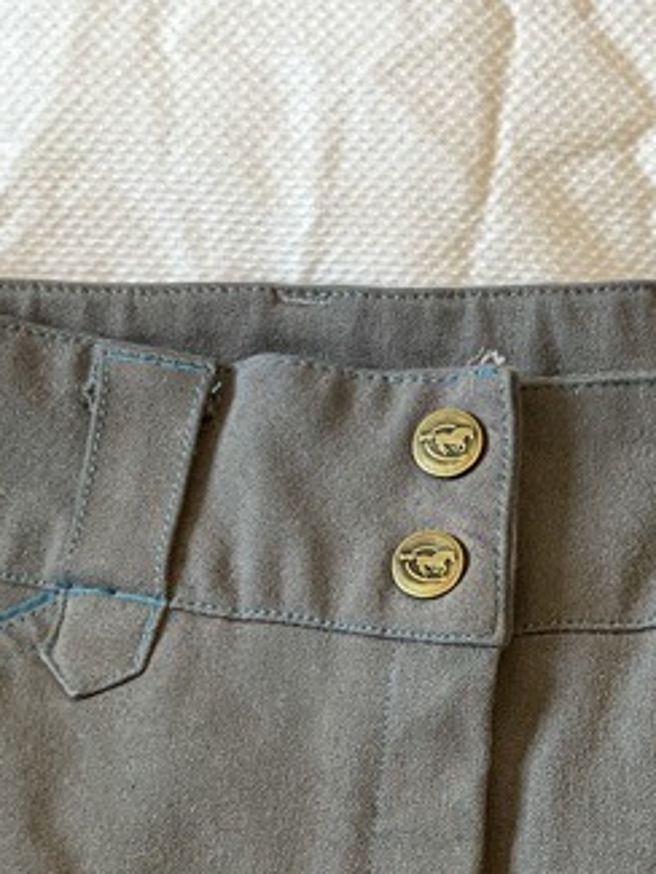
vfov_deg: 26.0
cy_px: 819
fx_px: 1818
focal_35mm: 72
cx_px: 532
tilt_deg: -75.1
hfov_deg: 20.2
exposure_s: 1/60
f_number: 1.6
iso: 200
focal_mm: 5.1
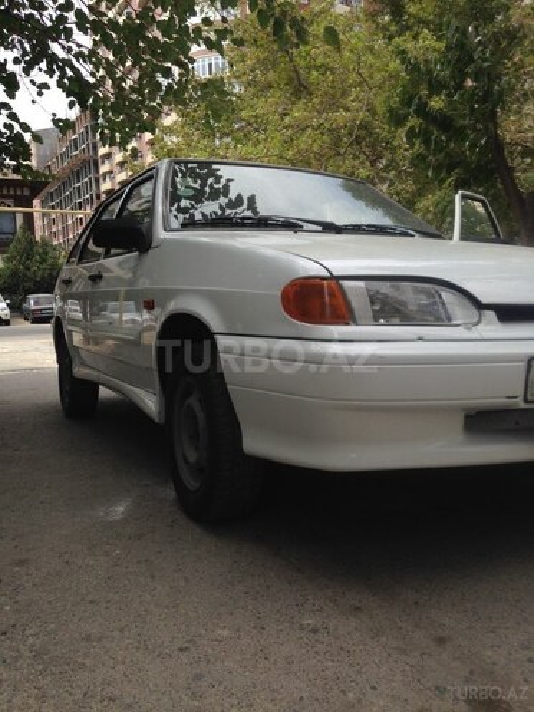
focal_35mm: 33
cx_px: 267
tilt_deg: -3.6
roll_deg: +1.5
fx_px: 679
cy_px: 356
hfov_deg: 42.9
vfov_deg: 55.4
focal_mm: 4.12
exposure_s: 1/951
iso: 50
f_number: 2.4
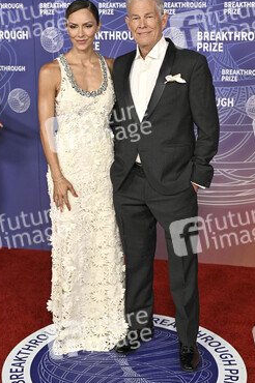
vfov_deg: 37.5
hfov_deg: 25.5
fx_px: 564
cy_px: 180
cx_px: 129
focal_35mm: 53
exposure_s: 1/320
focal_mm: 49
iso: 2000
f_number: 4
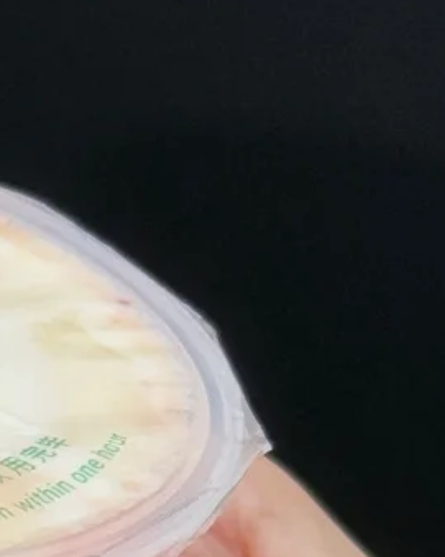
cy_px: 1015
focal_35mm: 199
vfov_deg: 9.2
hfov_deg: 7.5
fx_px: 3278
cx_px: -432
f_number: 1.78
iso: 64
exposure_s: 1/570
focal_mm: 6.76
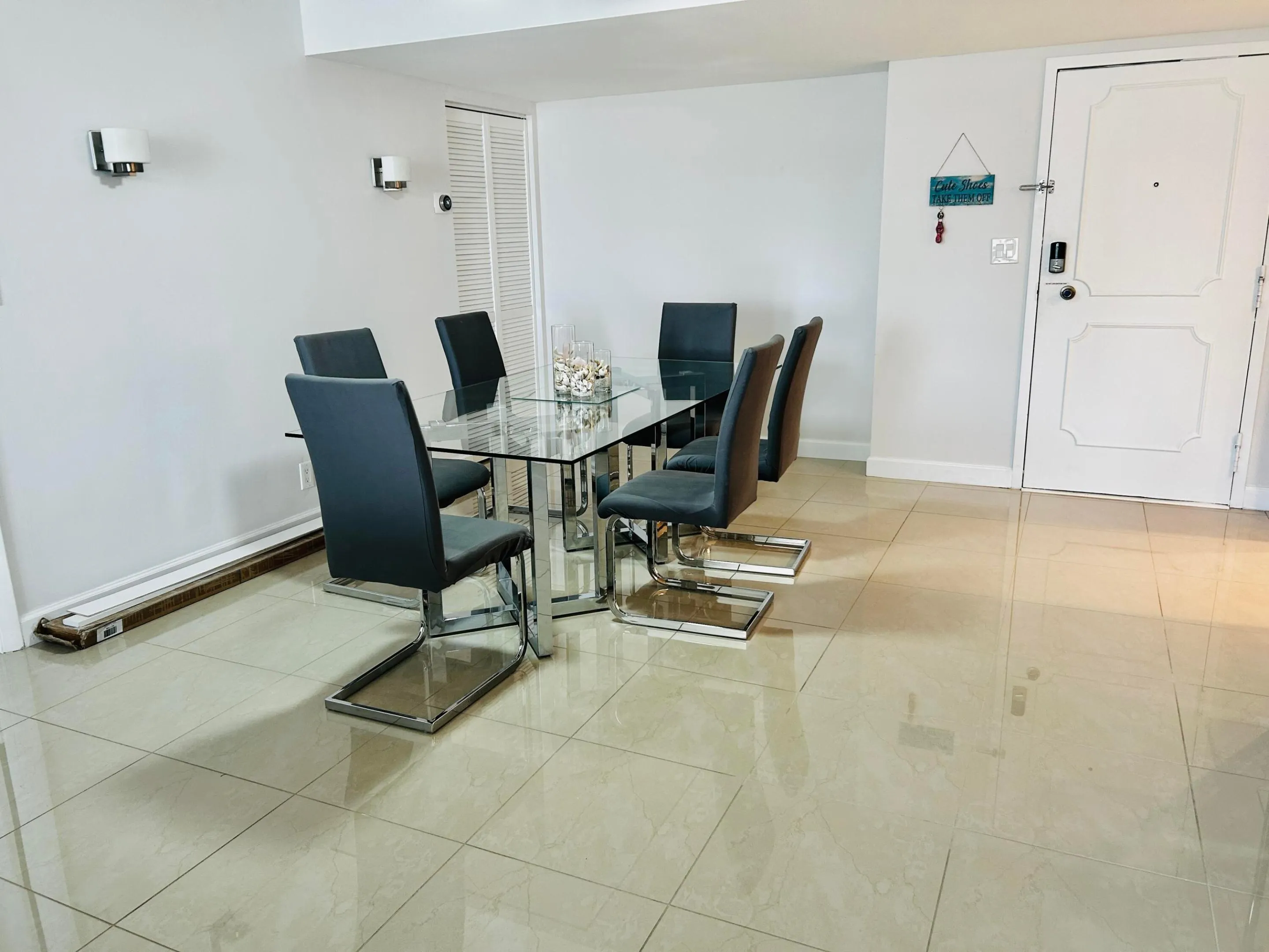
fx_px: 953
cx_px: 634
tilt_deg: -14.2
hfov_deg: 67.3
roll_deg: +1.7
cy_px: 476
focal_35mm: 26
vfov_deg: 53.1
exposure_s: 1/60
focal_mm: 5.7
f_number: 1.5
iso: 80
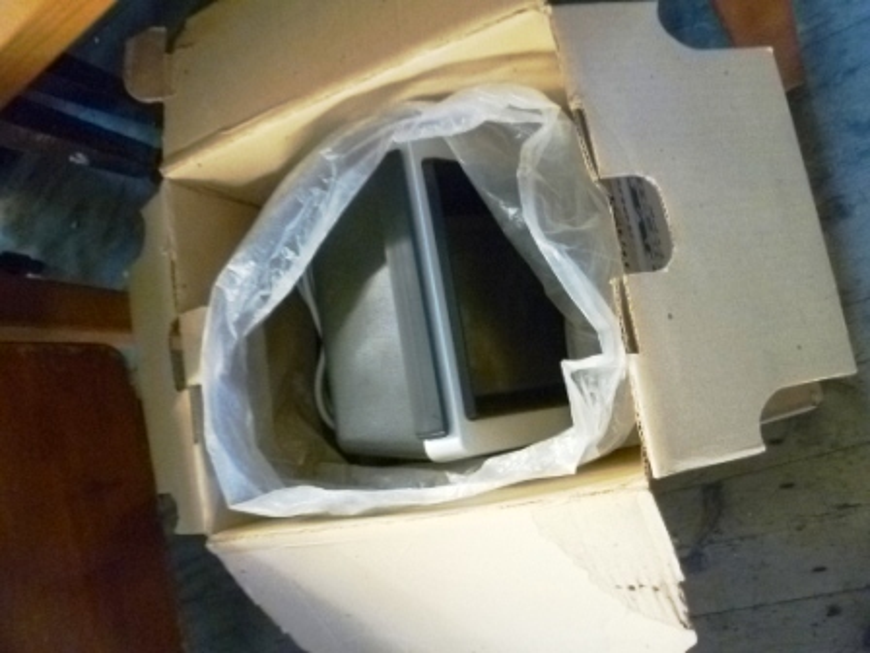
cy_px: 326
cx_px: 435
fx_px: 704
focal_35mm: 28
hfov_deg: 63.4
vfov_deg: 49.7
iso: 800
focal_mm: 5
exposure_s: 1/13
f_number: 2.8
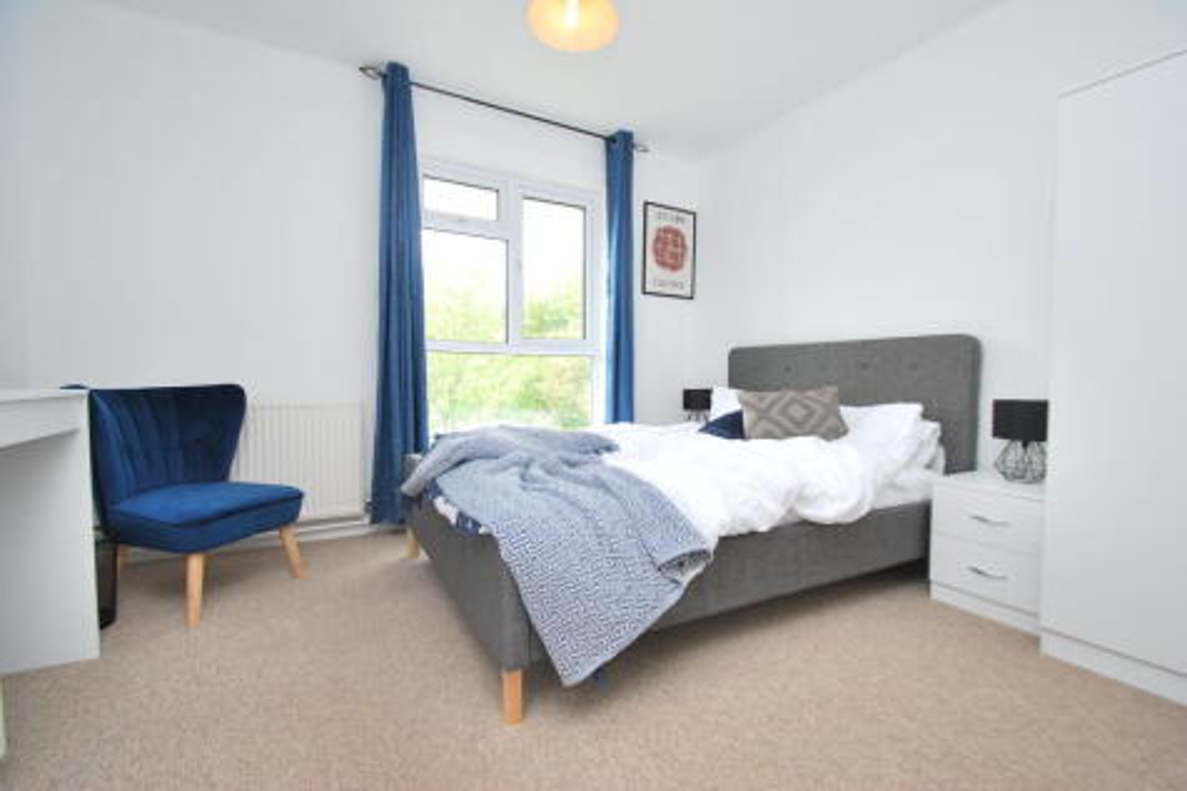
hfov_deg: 100.4
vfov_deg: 77.3
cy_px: 396
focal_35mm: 15
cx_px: 594
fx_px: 494
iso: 200
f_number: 4.5
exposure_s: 1/80
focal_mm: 10
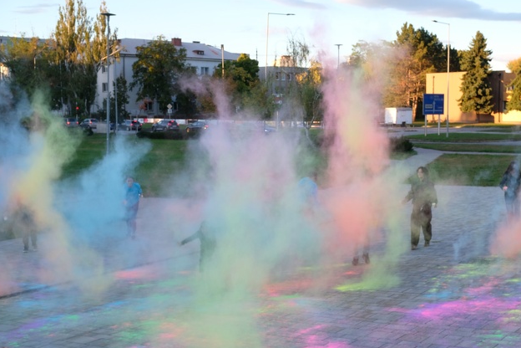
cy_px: 184
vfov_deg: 26.0
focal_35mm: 52
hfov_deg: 38.0
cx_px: 321
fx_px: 752
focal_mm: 27
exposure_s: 1/100
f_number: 8
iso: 400
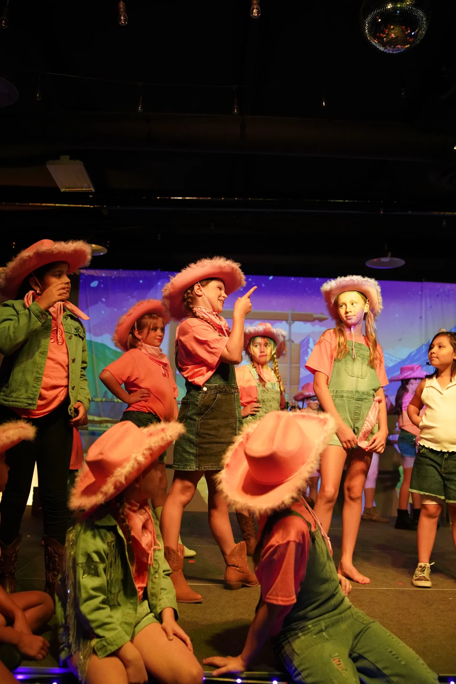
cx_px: 228
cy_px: 342
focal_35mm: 35
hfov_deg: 37.9
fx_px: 665
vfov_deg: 54.4
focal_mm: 35
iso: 6400
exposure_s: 1/640
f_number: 3.2
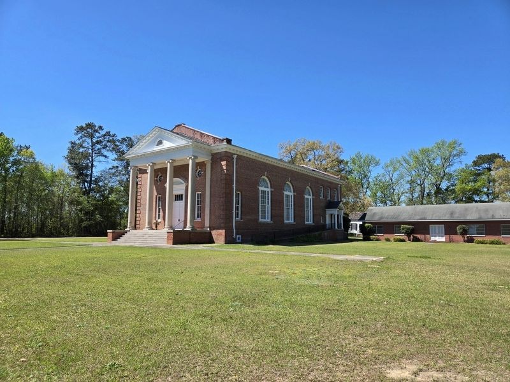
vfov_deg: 58.9
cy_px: 191
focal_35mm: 23
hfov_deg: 73.9
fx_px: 339
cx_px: 255
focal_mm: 5.4
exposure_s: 1/1513
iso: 25
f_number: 1.8
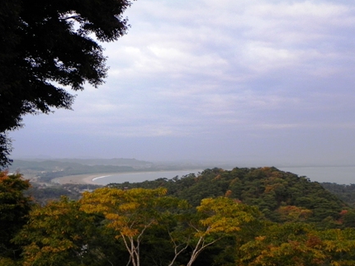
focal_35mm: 49
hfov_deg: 38.9
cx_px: 185
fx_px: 502
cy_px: 167
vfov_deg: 29.5
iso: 160
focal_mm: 6.6
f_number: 3.5
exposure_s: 1/120
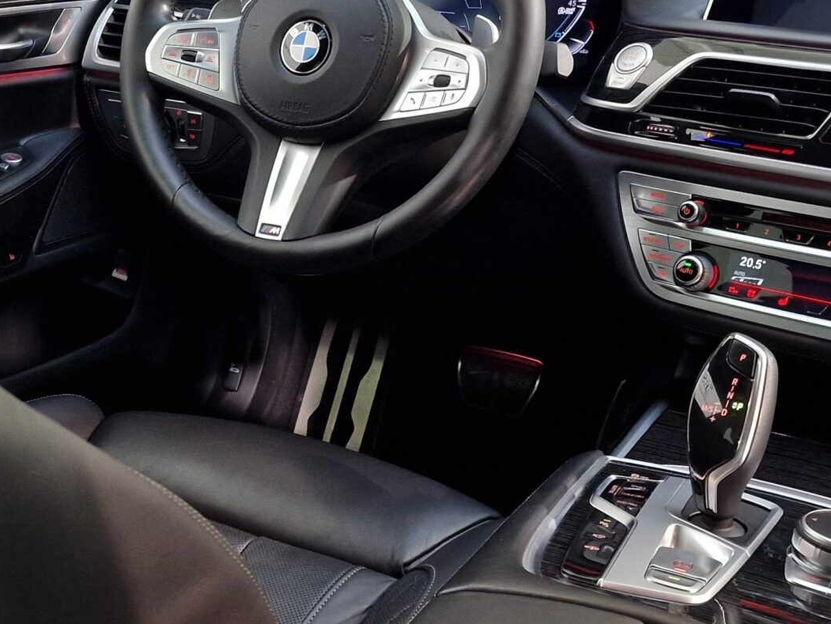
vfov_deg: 26.1
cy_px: 248
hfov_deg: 34.1
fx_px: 1345
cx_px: 289
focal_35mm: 56
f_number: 1.8
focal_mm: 6.4
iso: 320
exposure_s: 1/33
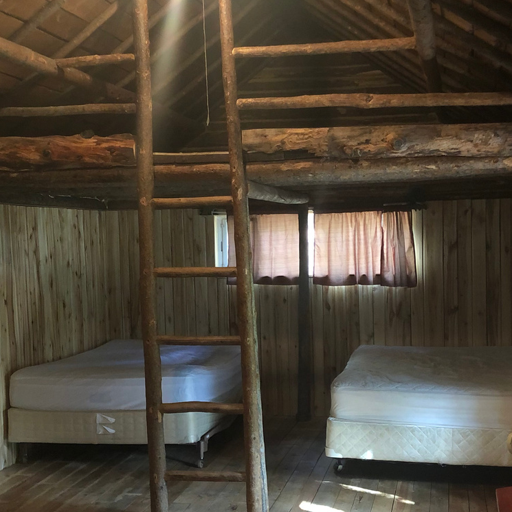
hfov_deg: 33.4
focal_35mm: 51
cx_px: 256
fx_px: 853
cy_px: 298
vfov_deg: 33.3
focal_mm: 4
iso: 80
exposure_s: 1/8
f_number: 1.8
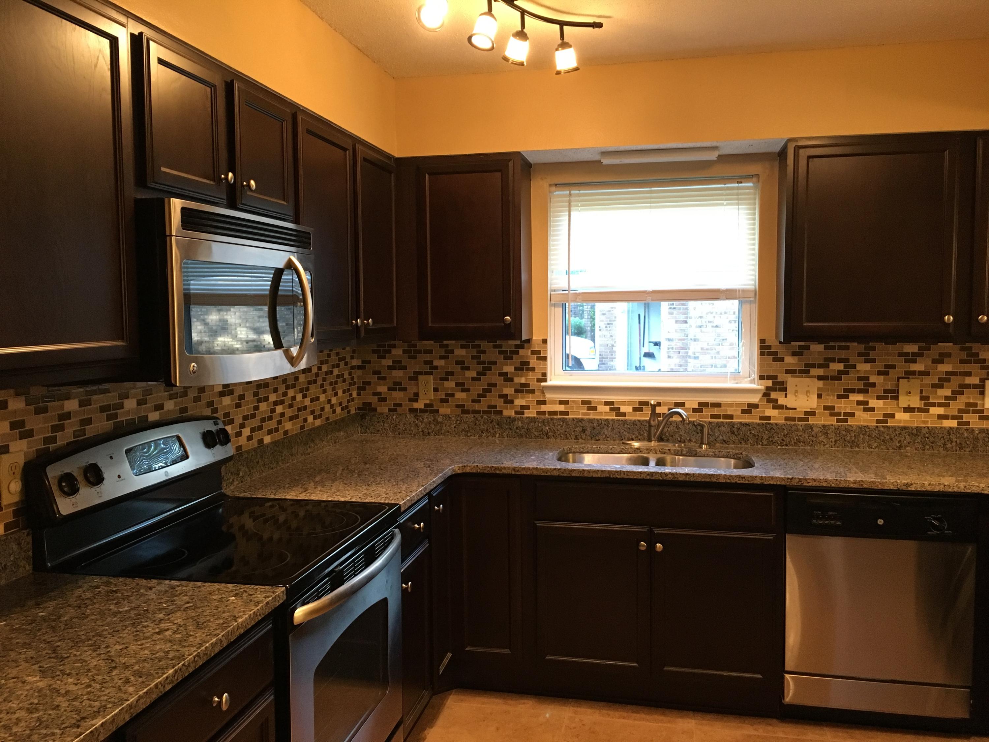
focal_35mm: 29
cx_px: 494
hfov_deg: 61.7
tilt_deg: -3.6
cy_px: 371
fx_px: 829
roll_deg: +0.4
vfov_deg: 48.2
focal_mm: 4.15
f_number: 2.2
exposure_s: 1/30
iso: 200
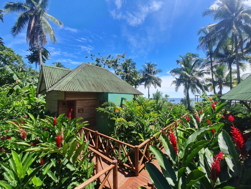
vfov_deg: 89.9
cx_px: 126
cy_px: 94
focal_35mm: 13
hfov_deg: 106.2
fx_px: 94
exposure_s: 1/770
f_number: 2.2
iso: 50
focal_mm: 1.74
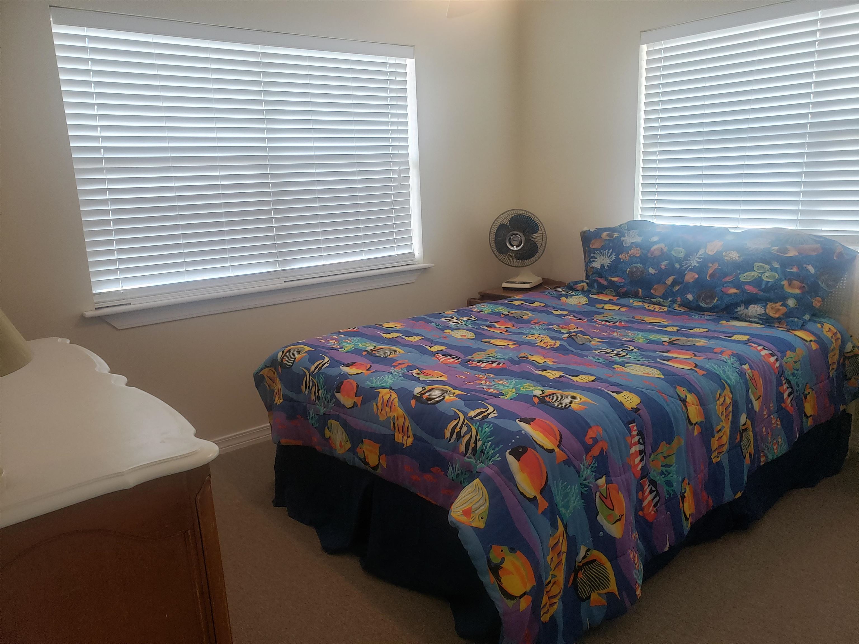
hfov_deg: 67.3
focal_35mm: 26
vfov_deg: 53.1
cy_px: 322
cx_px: 430
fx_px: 645
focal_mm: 4.3
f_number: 2.4
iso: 160
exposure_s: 1/60
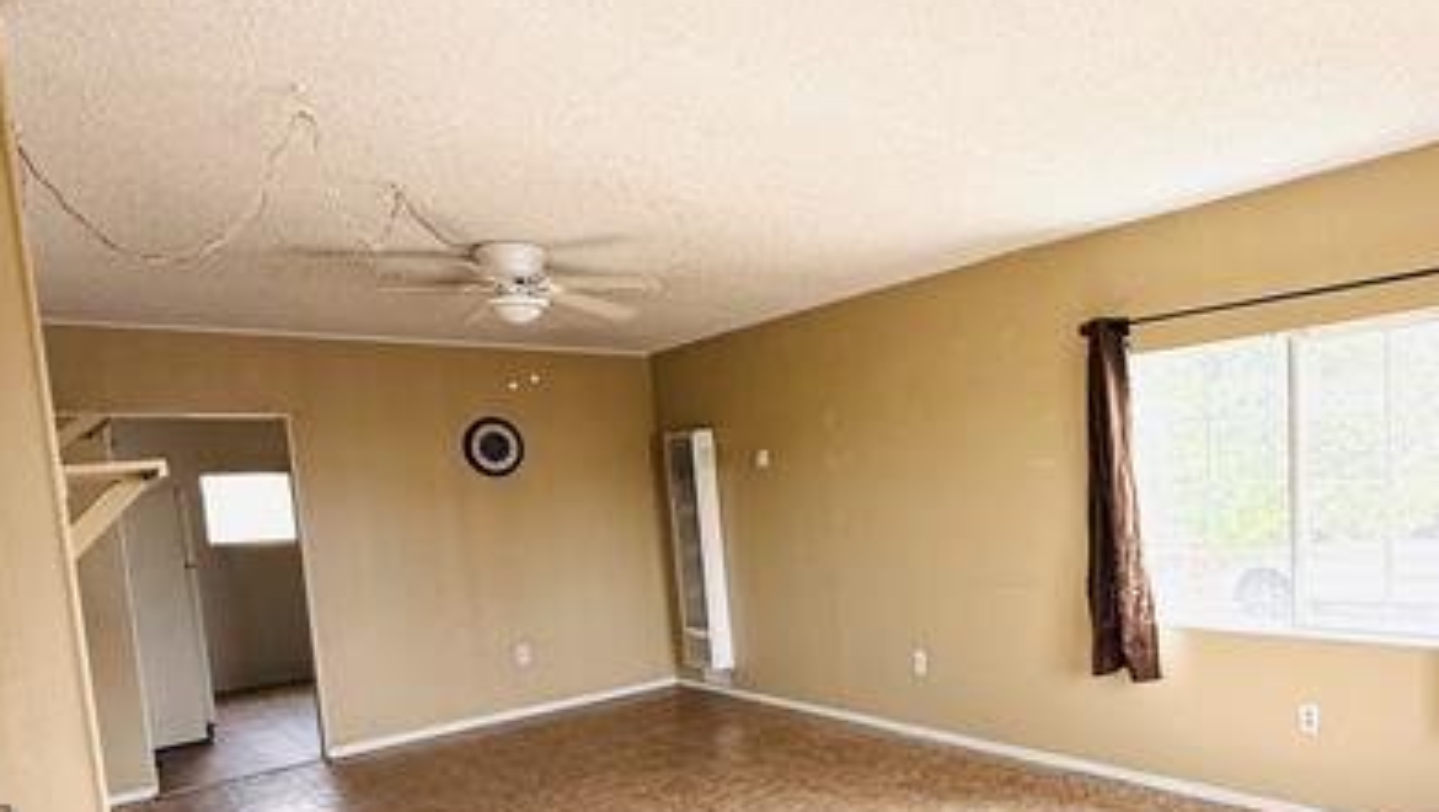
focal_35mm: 25
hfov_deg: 72.7
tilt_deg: -5.0
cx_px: 908
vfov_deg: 45.1
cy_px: 568
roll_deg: +3.0
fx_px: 955
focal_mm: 2.22
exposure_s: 1/102
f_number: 2.2
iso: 64
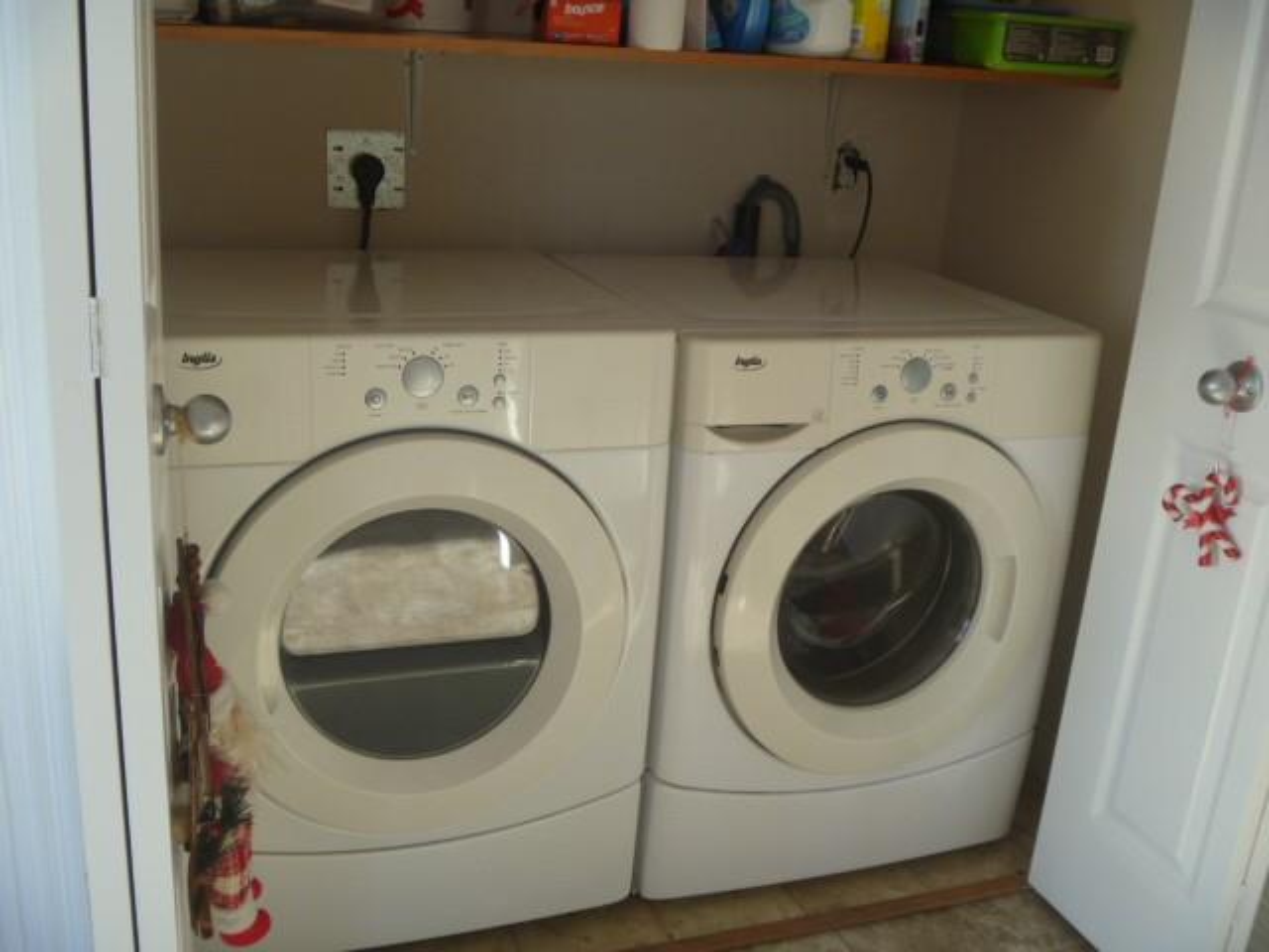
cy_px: 476
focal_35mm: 35
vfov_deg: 40.7
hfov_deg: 52.6
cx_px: 634
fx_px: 1283
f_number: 3.5
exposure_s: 1/40
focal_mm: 6.3
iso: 80
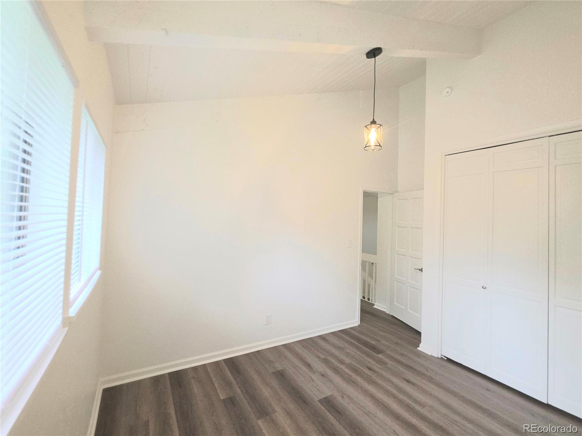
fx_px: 219
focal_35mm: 13
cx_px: 291
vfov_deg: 89.9
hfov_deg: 106.2
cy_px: 218
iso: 80
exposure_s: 1/60.2
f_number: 1.9
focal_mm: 2.2
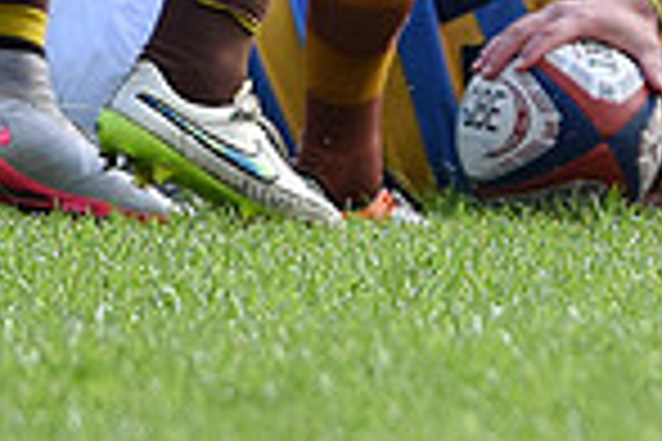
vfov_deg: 1.2
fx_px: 21200
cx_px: 279
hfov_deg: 1.8
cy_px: -425
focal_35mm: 1153
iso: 250
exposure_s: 1/1250
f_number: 3.5
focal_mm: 195
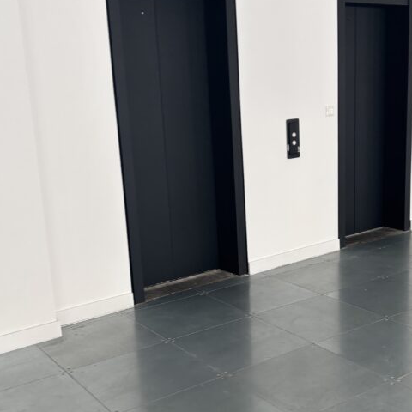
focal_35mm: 49
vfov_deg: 34.6
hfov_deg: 34.3
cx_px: 285
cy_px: 241
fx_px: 660
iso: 50
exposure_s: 1/121
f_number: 1.6
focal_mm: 5.96
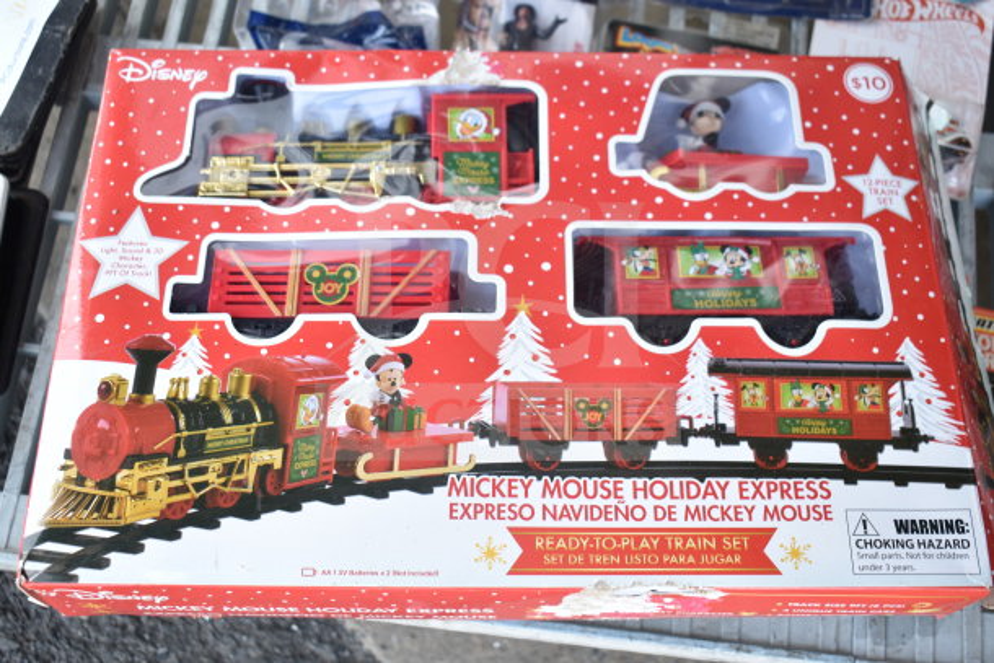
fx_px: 1118
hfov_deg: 47.9
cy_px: 332
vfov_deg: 33.0
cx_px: 497
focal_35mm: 40
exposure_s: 1/50
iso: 200
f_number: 4
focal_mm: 27
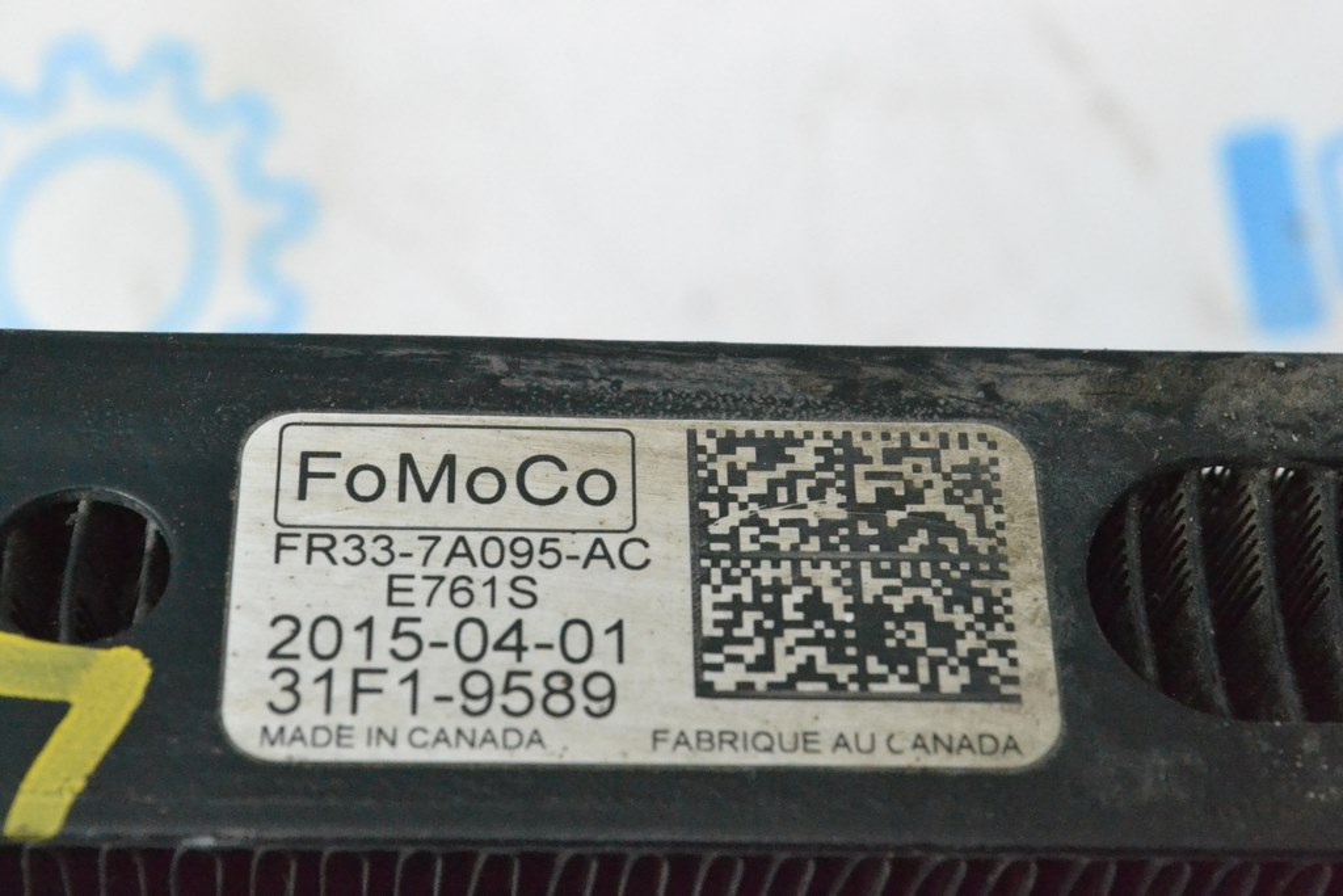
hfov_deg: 24.6
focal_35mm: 82
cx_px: 672
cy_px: 448
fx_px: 3078
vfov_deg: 16.6
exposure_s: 1/160
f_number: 9
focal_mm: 55
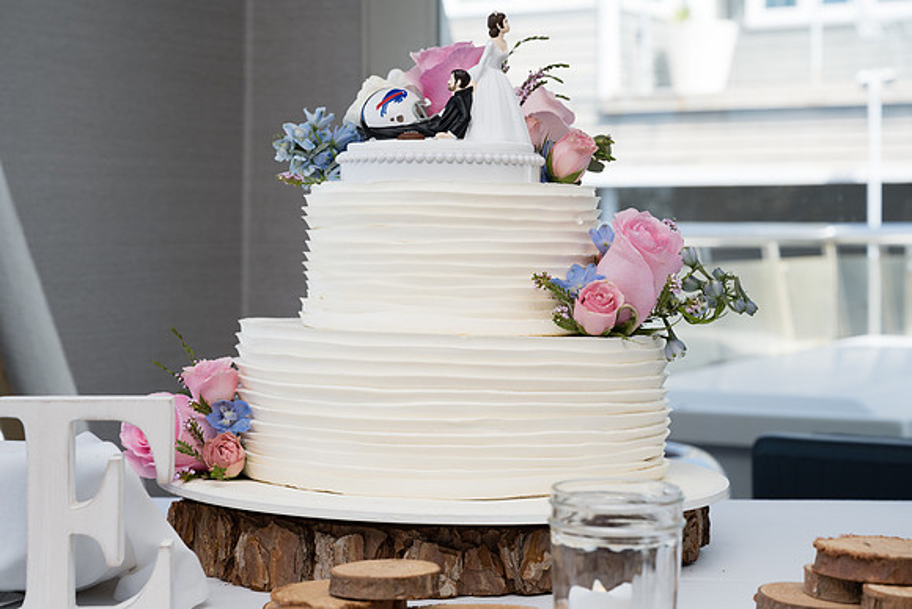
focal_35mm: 70
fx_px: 1774
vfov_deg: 19.5
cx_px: 456
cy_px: 304
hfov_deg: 28.8
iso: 160
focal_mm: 70
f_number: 8
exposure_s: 1/200
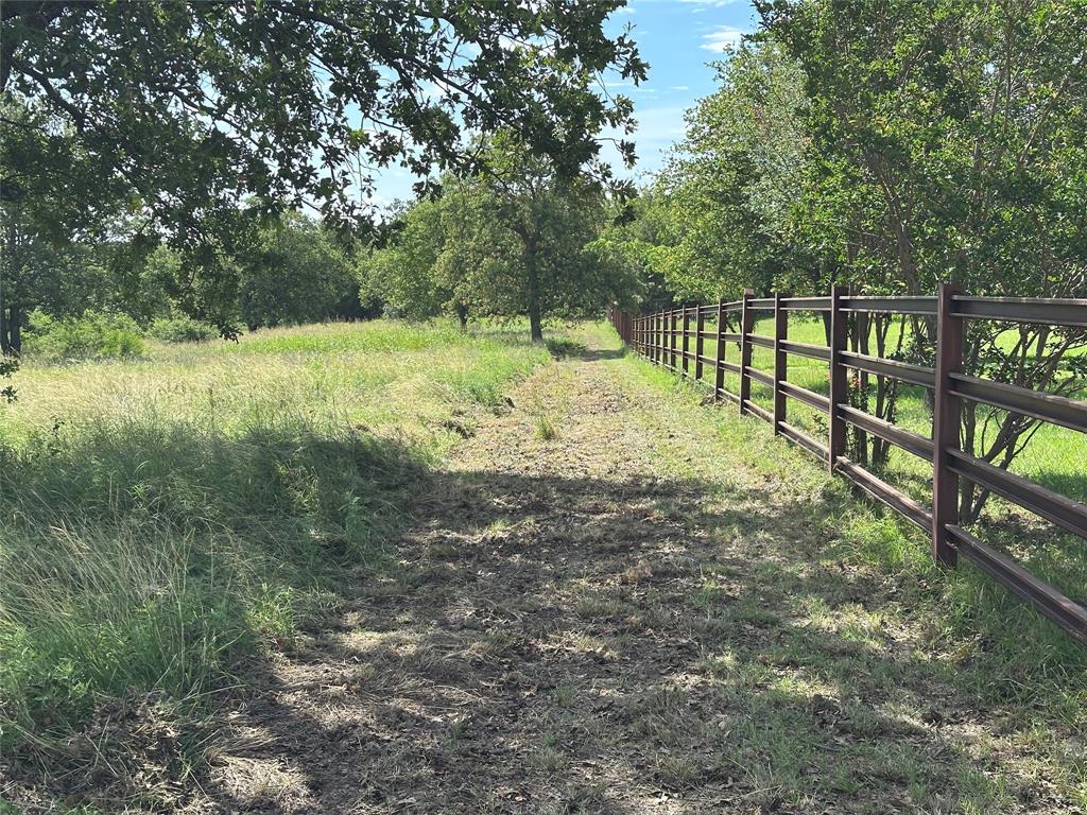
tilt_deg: -5.4
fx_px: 1507
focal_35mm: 48
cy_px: 408
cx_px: 544
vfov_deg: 30.3
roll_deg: +0.8
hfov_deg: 39.7
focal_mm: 6.86
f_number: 1.78
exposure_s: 1/1695
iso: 64
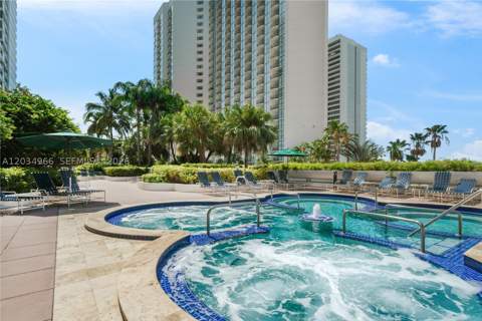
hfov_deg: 93.3
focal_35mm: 17
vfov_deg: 70.4
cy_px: 160
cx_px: 241
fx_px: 228
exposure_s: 1/800
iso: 100
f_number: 13
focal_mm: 17
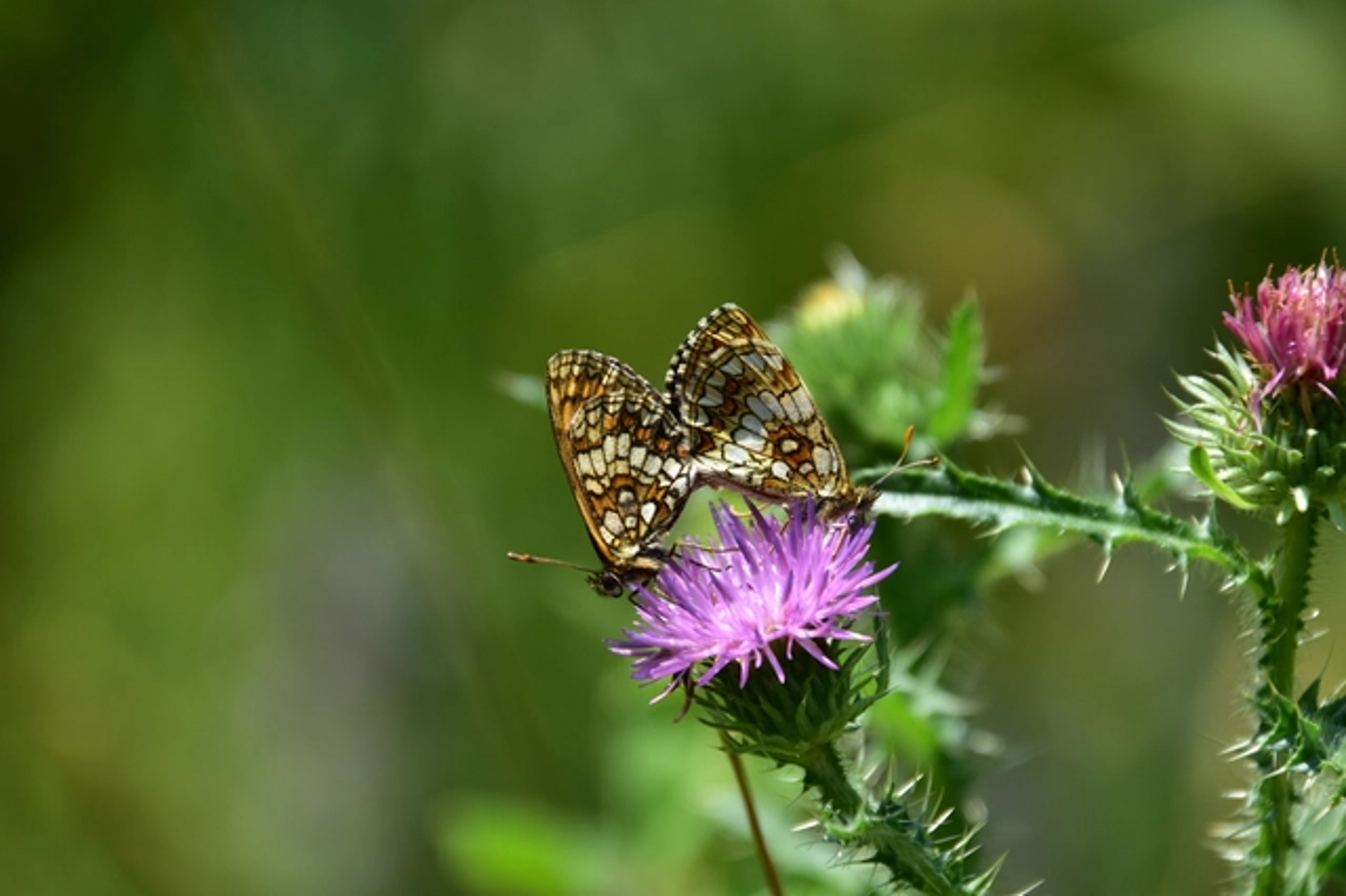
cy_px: 448
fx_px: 18497
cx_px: 673
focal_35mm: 495
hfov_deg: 4.2
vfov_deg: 2.8
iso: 200
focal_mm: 330
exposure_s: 1/640
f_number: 6.3
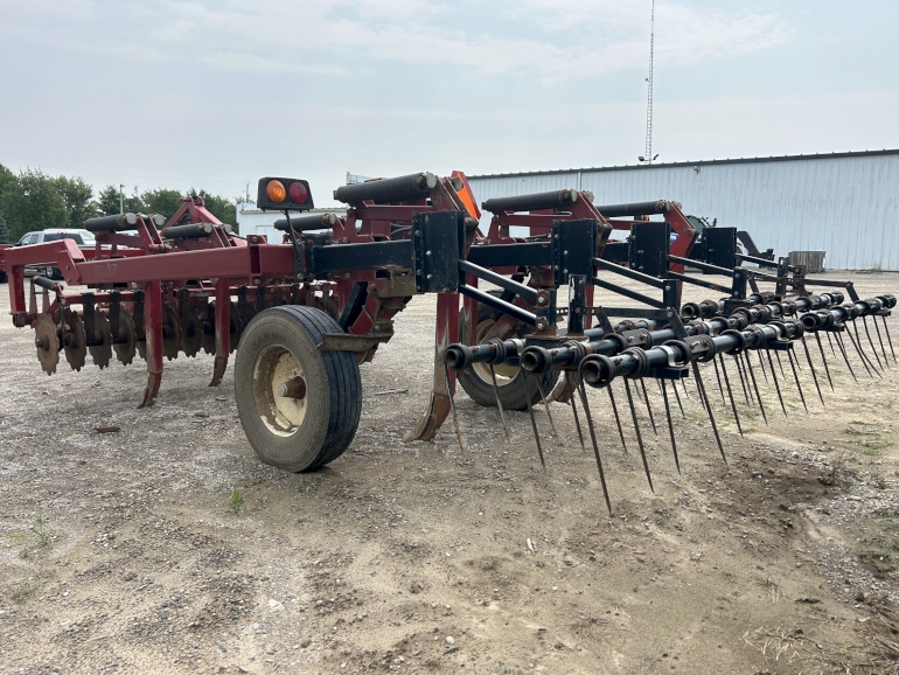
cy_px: 332
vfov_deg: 51.4
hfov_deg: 65.3
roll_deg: -0.9
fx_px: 701
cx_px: 444
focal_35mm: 27
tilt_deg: -6.1
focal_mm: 5.7
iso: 50
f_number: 1.5
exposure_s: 1/4630
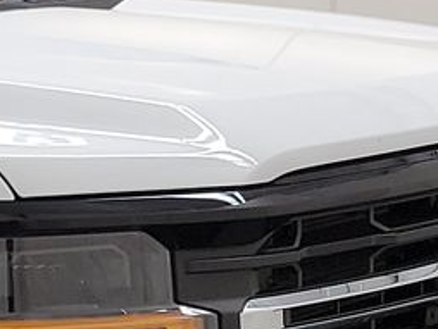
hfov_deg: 12.1
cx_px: -335
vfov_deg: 9.7
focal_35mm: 151
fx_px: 1912
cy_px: 405
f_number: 1.8
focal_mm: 6.7
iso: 171
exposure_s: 1/59
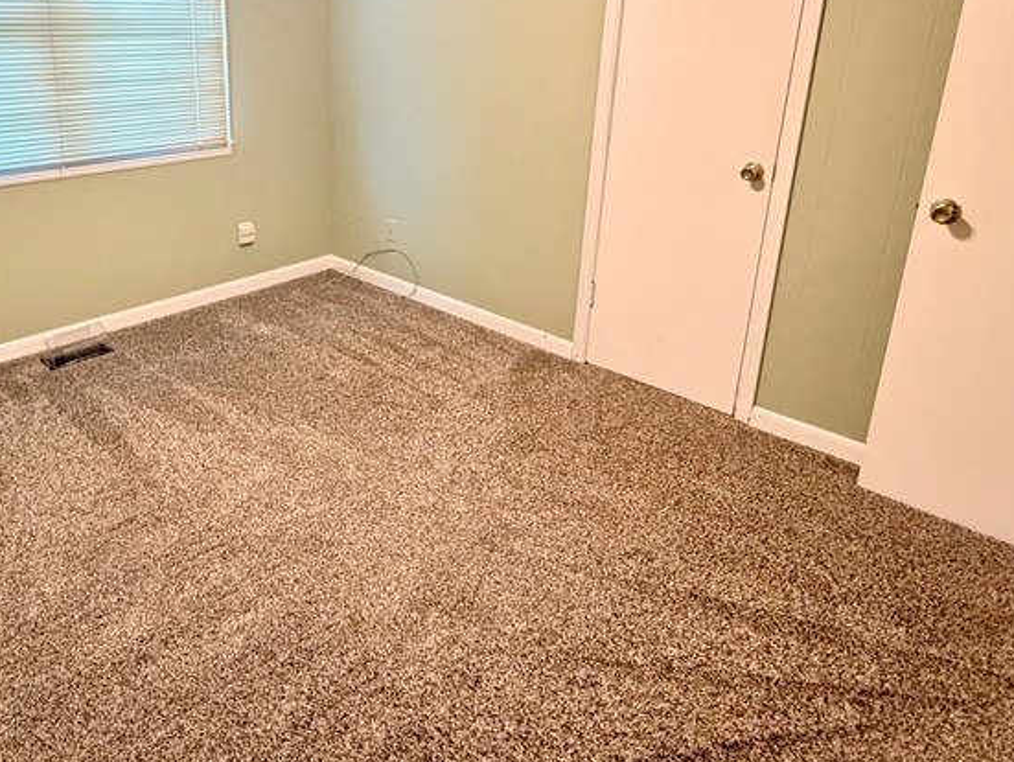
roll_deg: -0.2
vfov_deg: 51.9
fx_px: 762
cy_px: 239
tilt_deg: -17.0
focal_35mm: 26
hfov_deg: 66.0
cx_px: 363
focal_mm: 2.22
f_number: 2.2
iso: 640
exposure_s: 1/60
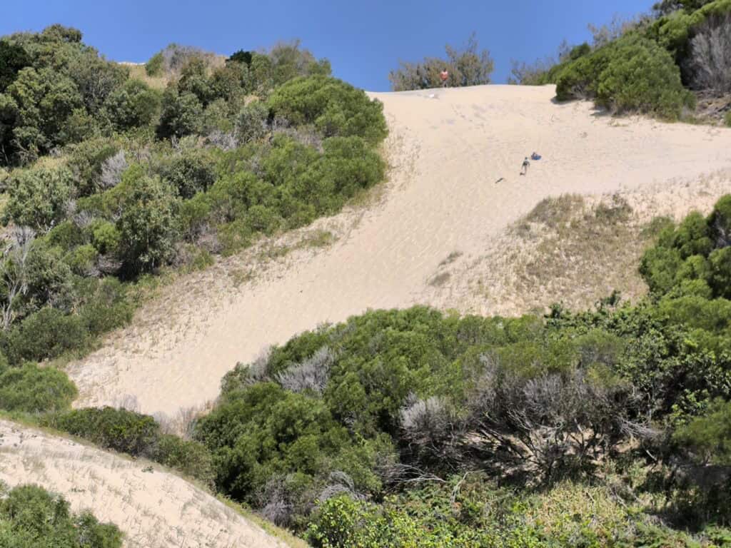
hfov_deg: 21.1
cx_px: 366
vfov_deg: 15.9
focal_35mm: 93
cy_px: 274
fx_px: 1964
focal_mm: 6.1
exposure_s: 1/1857
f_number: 1.6
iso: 50
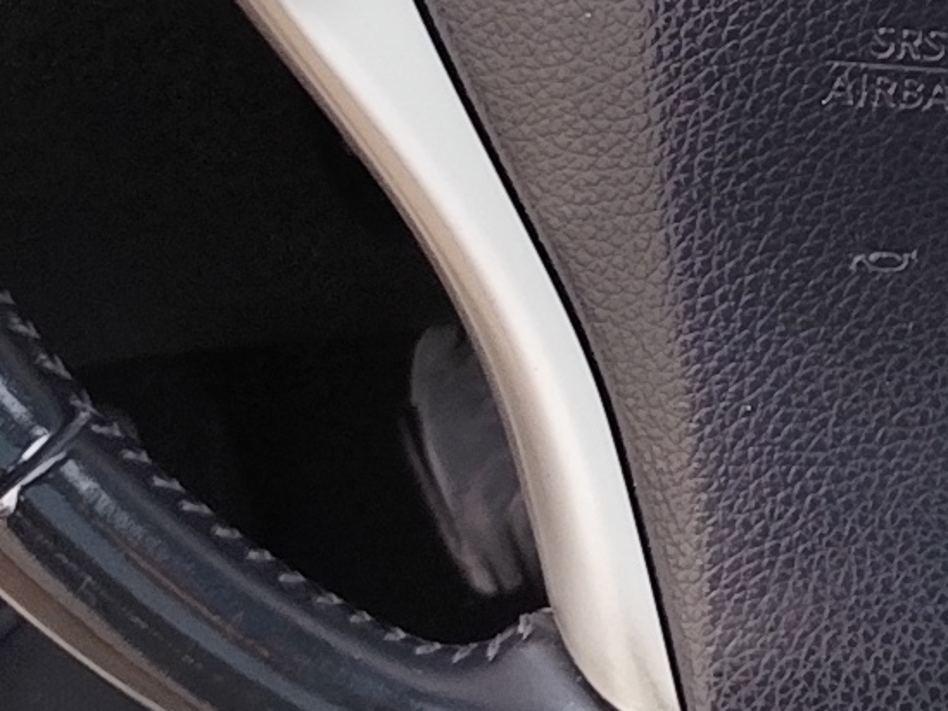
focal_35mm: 171
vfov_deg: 8.5
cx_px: 1739
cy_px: -421
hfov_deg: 10.8
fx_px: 4684
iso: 50
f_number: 1.65
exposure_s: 1/100
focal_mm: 6.14
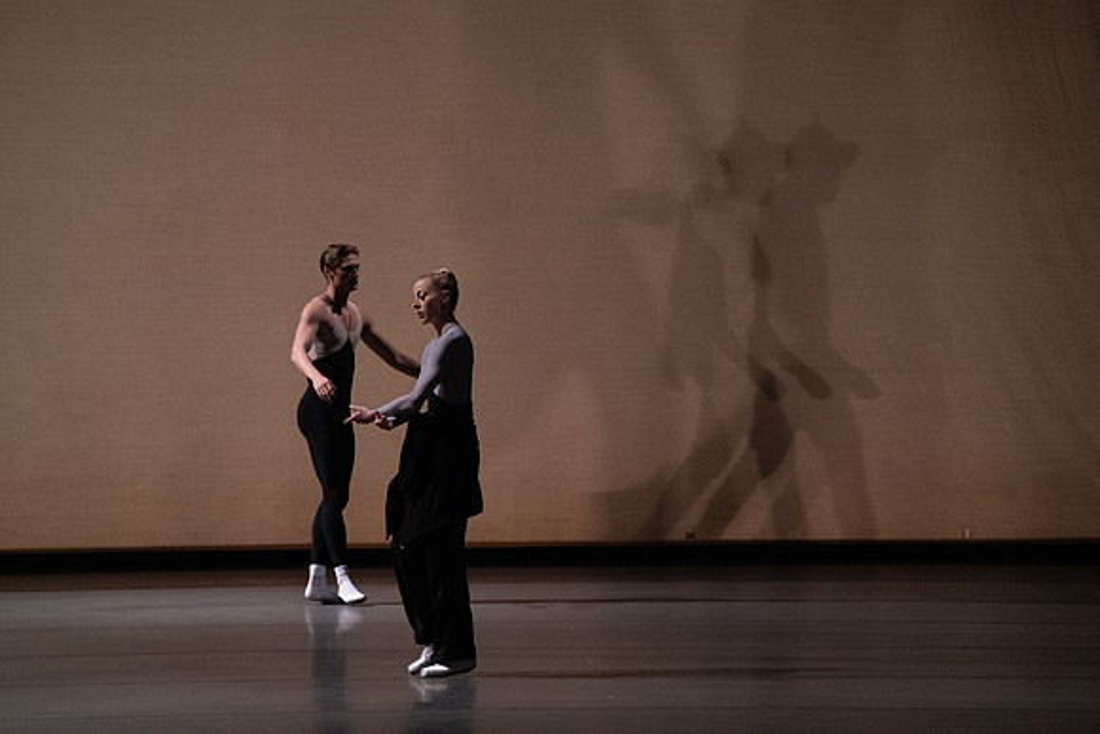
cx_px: 550
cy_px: 367
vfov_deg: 7.0
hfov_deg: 10.4
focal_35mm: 197
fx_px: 6021
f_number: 6.3
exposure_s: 1/500
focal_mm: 197
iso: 12800
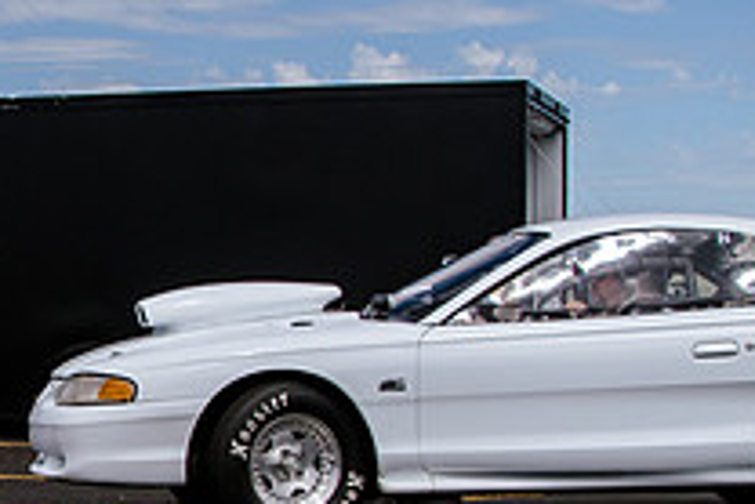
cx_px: -11
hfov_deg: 17.9
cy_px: 350
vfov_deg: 12.3
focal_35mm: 111
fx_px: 2329
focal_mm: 22
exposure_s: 1/640
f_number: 8
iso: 200
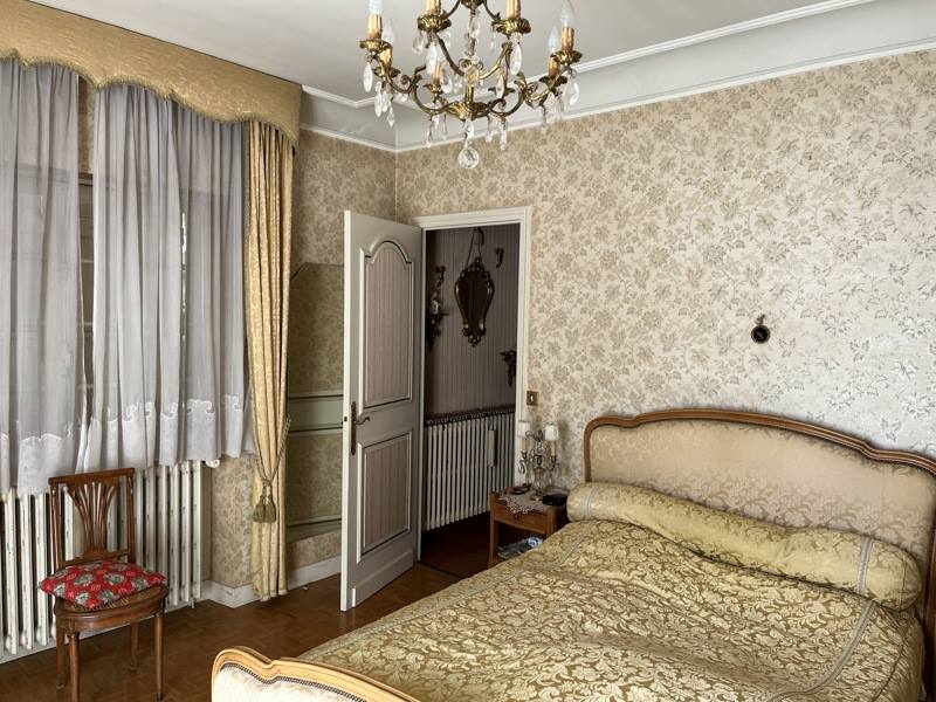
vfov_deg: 53.1
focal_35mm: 26
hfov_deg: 67.3
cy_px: 351
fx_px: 703
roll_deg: -1.5
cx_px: 468
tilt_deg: -2.4
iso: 80
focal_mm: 5.1
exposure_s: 1/121
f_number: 1.6
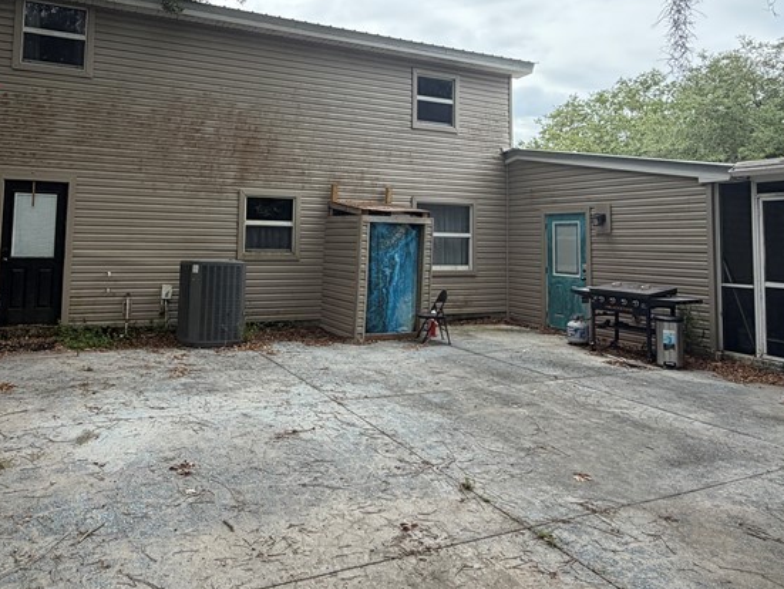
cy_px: 195
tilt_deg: +4.1
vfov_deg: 52.1
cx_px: 327
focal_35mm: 26
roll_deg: -1.1
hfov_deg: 66.8
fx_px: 589
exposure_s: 1/559
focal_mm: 2.22
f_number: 2.2
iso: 40
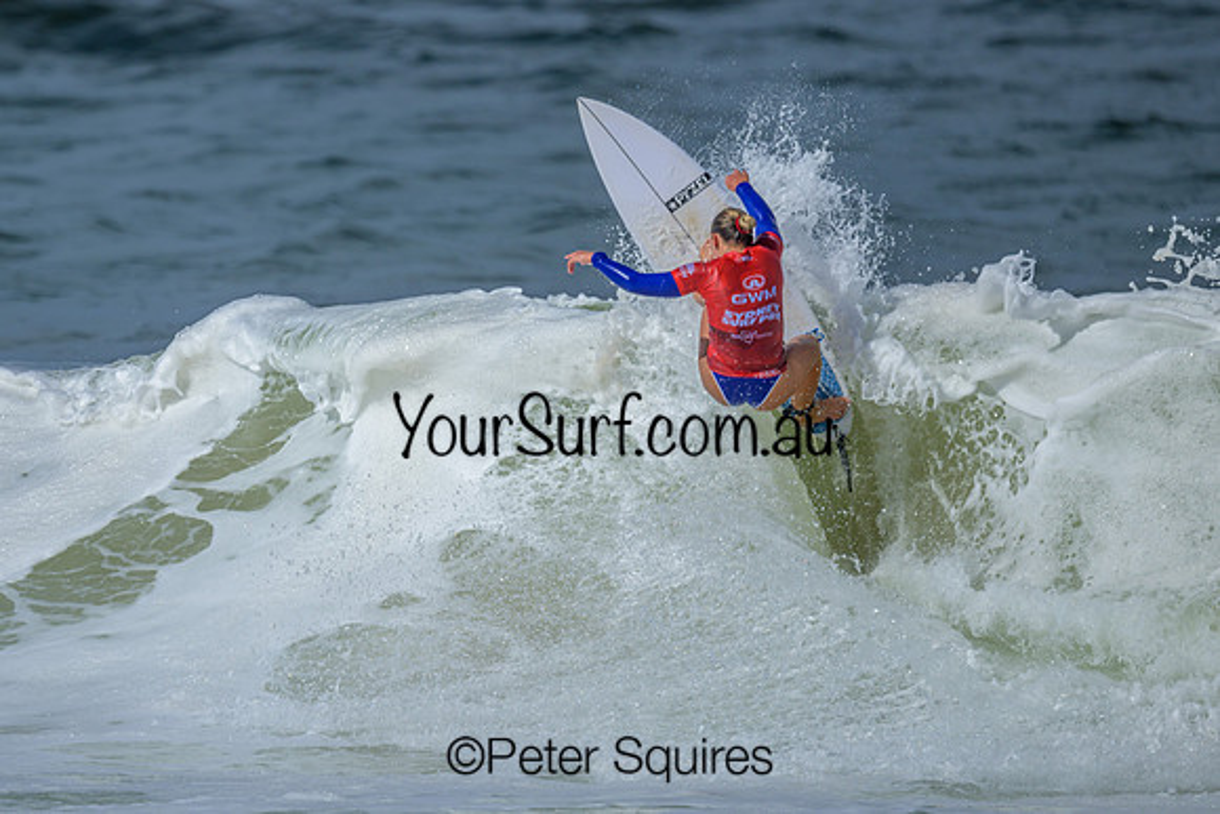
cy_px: 447
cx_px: 416
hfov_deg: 1.9
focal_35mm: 1100
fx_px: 37286
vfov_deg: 1.3
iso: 110
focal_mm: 800
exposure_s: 1/2000
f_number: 6.3
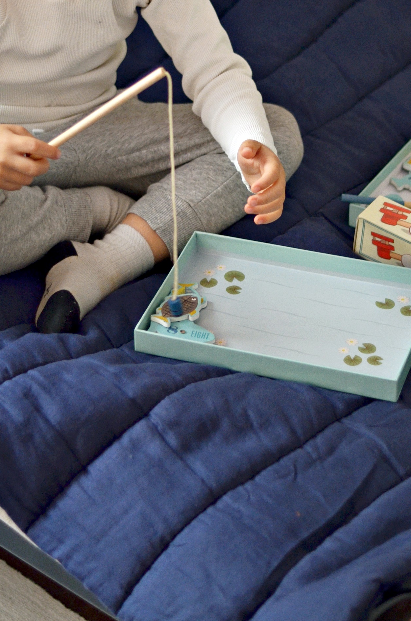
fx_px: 2065
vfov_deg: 17.0
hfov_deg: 11.4
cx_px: 243
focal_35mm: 120
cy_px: 127
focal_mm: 50
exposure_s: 1/100
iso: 400
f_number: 1.8
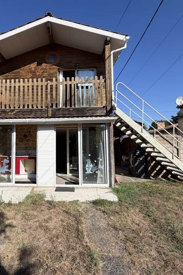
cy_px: 134
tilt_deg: +6.0
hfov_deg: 60.6
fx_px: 152
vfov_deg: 84.0
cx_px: 62
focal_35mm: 20
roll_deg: +1.1
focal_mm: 2.22
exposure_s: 1/799
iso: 20
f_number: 2.2
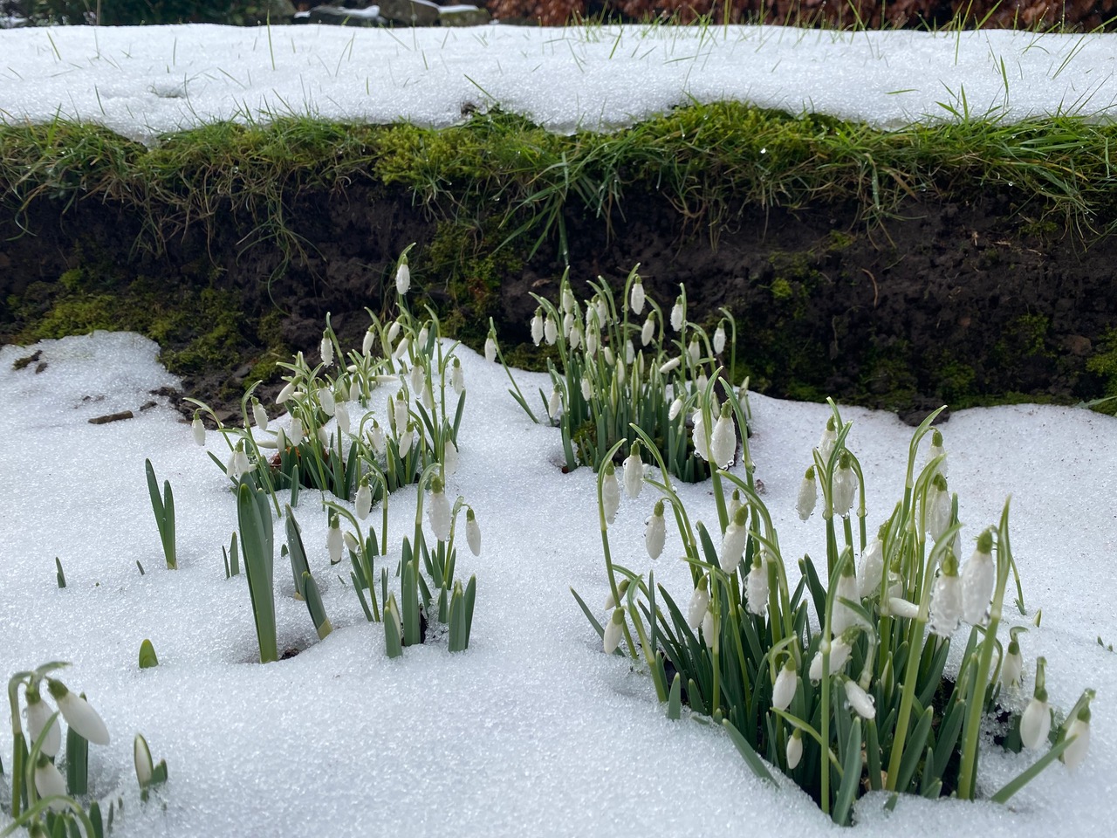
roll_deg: +2.2
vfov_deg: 53.1
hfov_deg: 67.3
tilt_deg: -18.4
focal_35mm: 26
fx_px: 839
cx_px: 558
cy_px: 419
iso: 32
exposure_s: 1/702
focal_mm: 4.25
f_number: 1.8
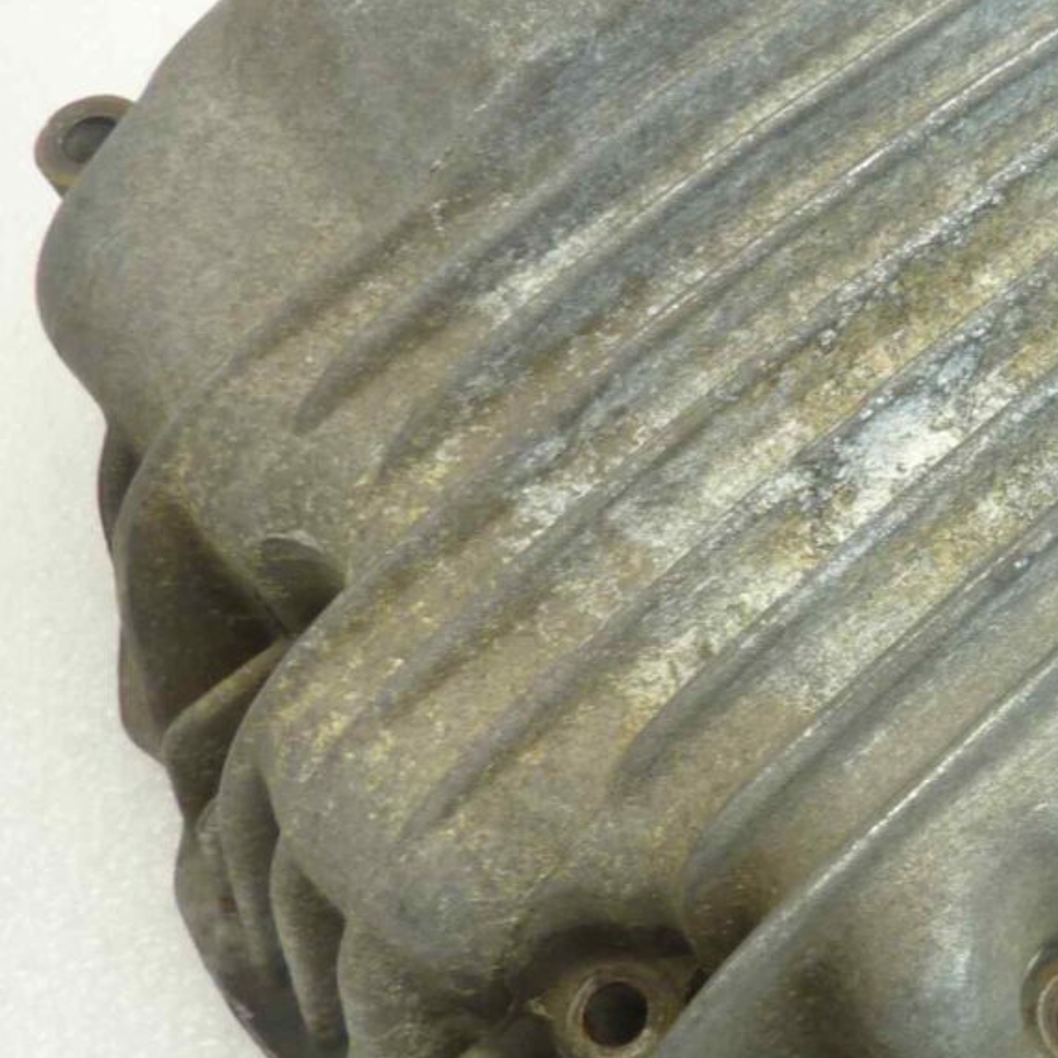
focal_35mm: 58
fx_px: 2006
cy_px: 518
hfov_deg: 27.1
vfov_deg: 29.6
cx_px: 1167
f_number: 3.3
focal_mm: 4.1
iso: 80
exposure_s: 1/10
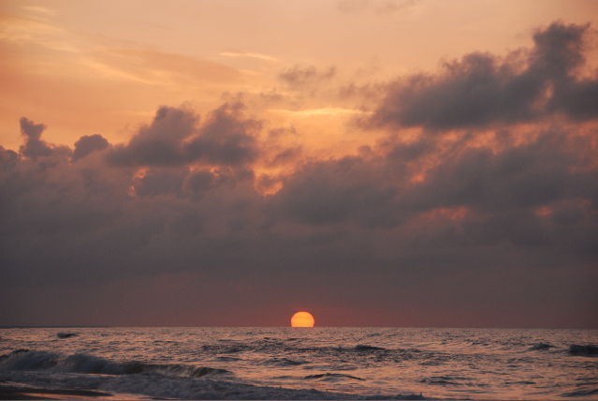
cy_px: 200
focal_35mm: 142
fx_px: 2370
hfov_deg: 14.4
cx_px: 299
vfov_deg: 9.7
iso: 100
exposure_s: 1/100
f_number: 5.3
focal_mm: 95
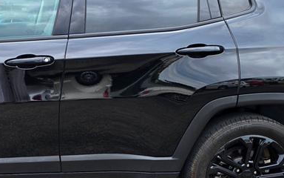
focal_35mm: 65
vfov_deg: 19.8
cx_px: 16
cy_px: 136
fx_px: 503
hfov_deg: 29.9
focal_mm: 6.3
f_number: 1.7
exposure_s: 1/180
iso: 40
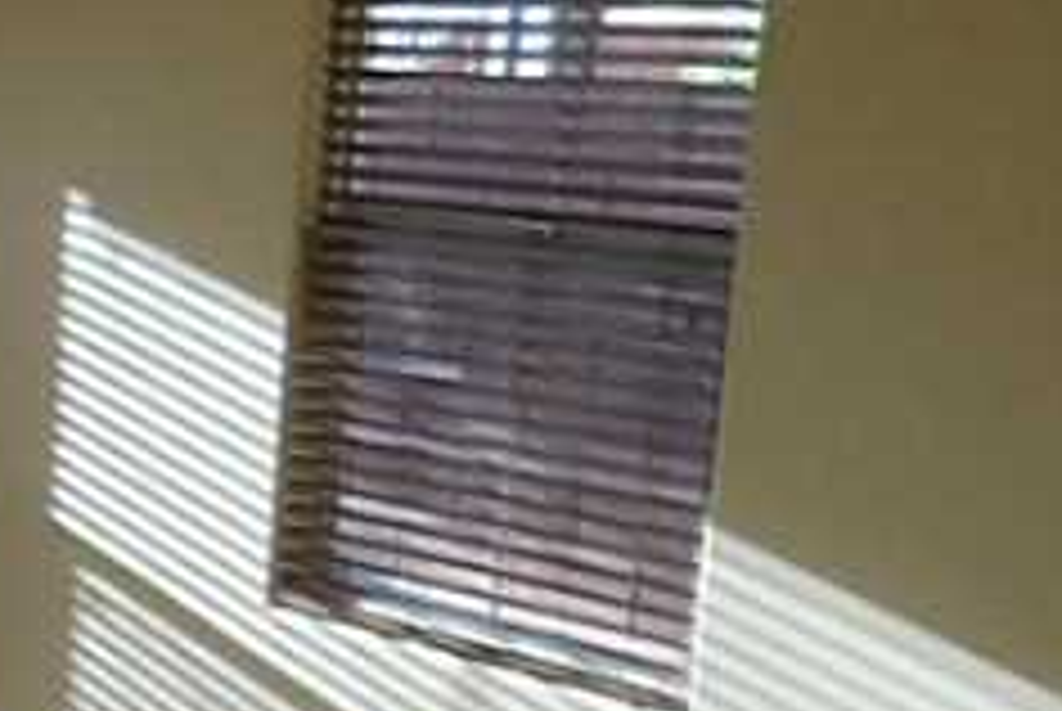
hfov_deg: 19.0
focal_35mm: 88
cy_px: 472
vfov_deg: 15.5
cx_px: -716
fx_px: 2599
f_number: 3.3
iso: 125
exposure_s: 1/60
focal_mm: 4.5
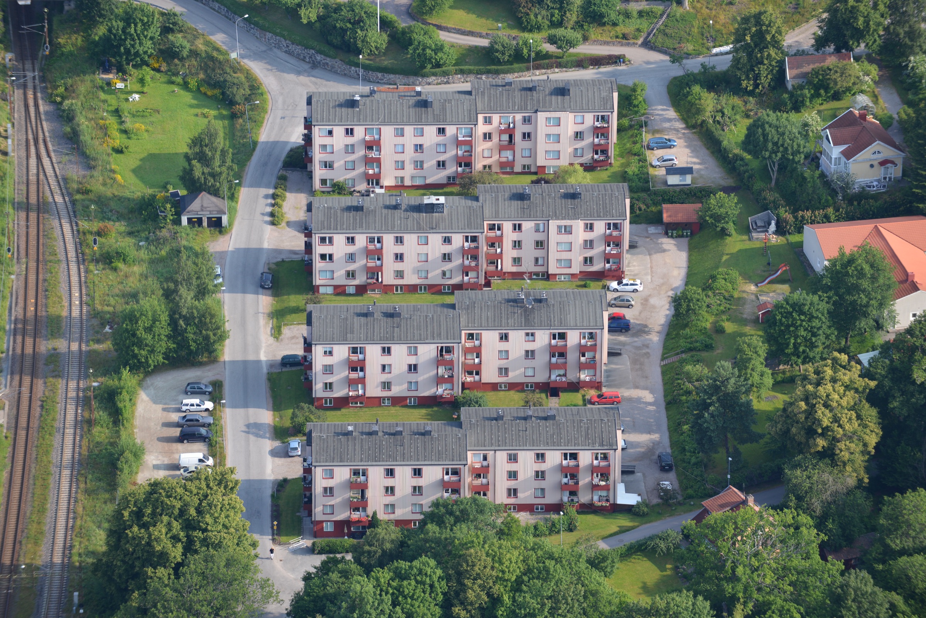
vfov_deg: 6.9
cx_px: 463
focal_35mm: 200
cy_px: 309
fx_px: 5146
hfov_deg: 10.3
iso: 280
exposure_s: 1/500
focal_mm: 200
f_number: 5.6
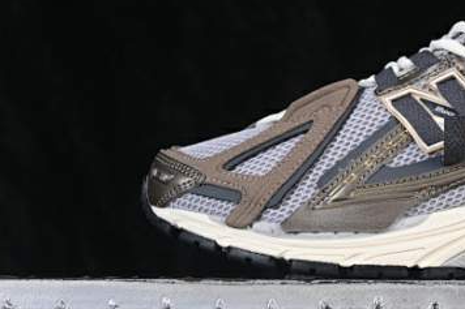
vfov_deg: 8.9
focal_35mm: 154
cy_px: 83
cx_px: 445
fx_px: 1988
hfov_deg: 13.2
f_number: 7.1
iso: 160
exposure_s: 1/80
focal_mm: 50
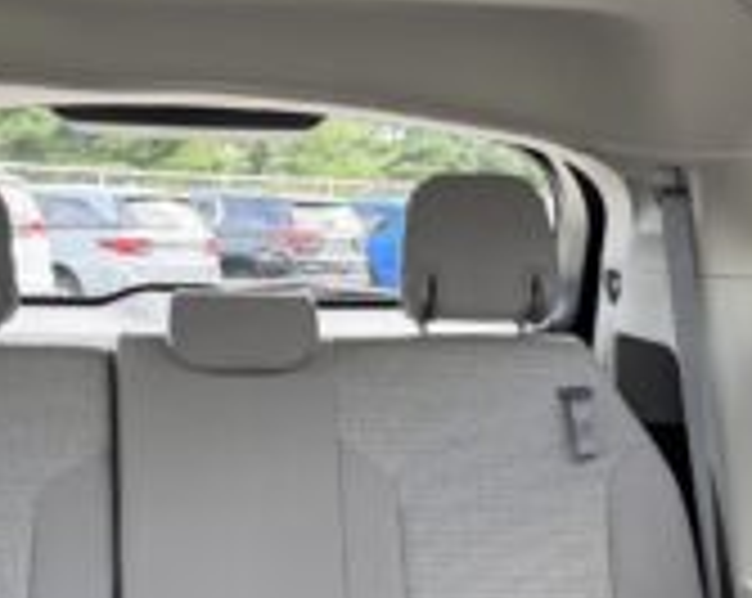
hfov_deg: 25.4
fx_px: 1666
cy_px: 490
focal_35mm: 75
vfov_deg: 20.1
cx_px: 381
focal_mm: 6.76
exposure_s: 1/121
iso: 160
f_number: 1.78
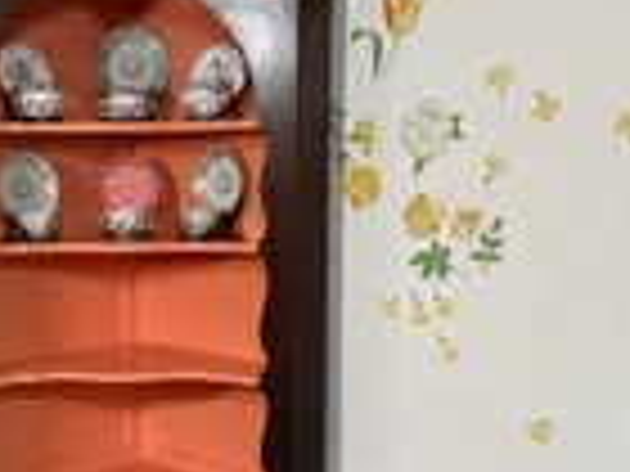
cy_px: 339
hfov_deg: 32.3
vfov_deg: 24.6
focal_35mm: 59
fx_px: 1074
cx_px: 187
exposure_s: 1/120
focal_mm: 6.86
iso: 160
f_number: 1.78
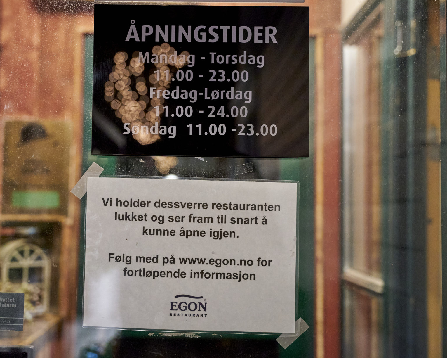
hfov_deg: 34.2
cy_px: 167
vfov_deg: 27.7
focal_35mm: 55
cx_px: 191
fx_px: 724
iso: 4000
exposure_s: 1/25
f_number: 2.8
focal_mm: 43.6
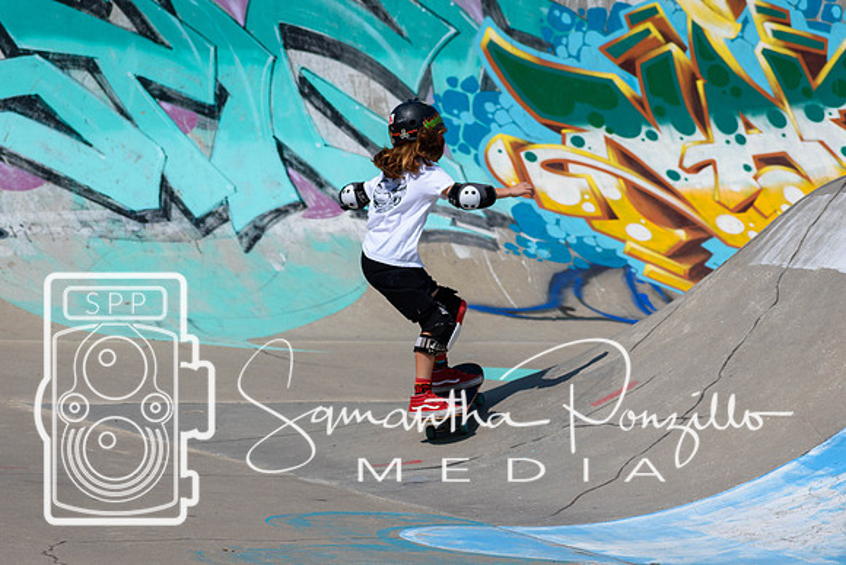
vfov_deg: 5.6
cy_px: 282
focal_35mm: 248
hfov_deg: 8.3
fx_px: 5817
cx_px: 423
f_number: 5.6
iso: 200
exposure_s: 1/2000
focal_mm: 165
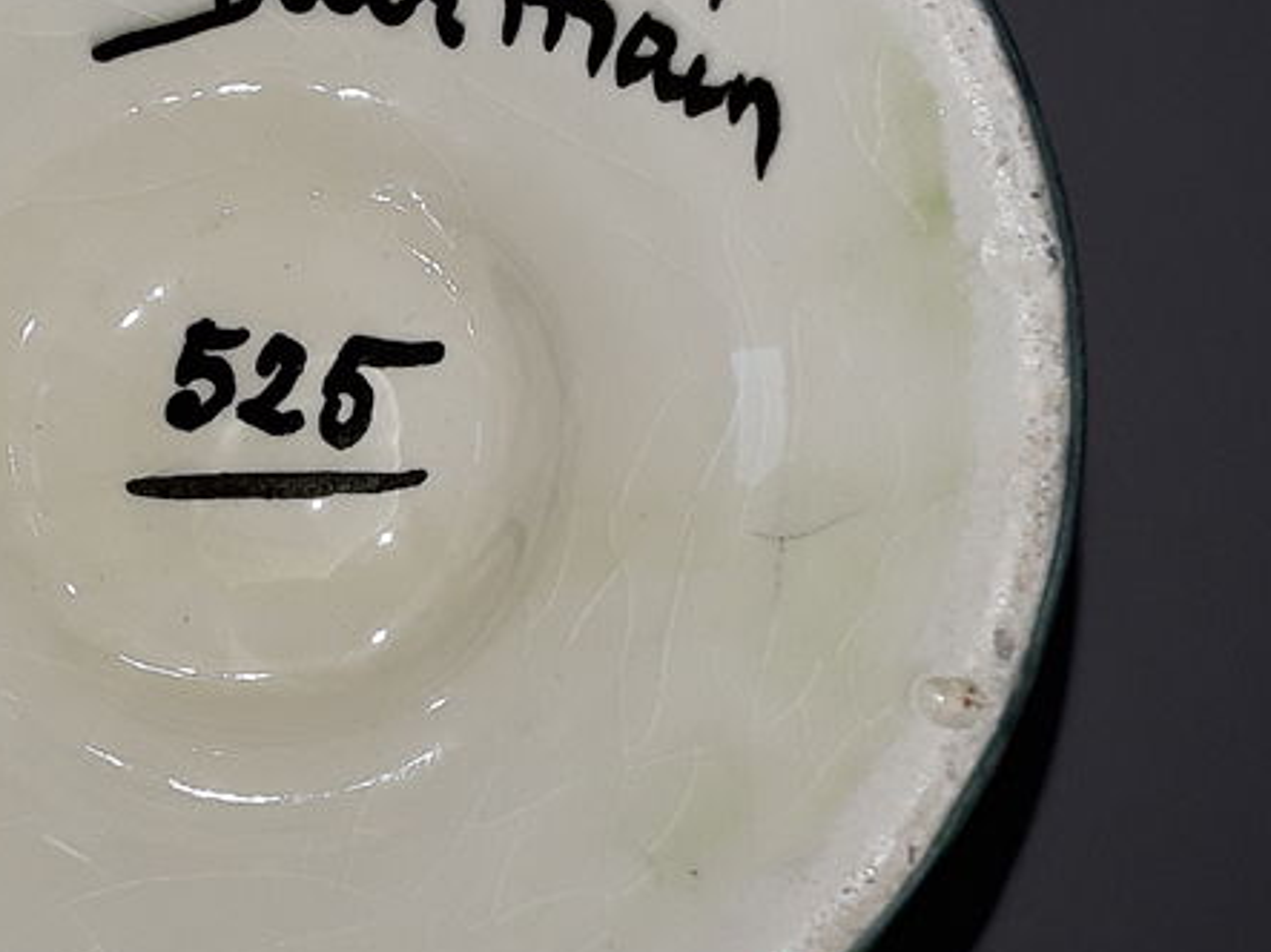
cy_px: 579
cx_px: 341
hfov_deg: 31.2
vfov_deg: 24.0
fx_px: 2239
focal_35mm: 61
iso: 40
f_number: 1.9
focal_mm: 2.91
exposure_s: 1/455
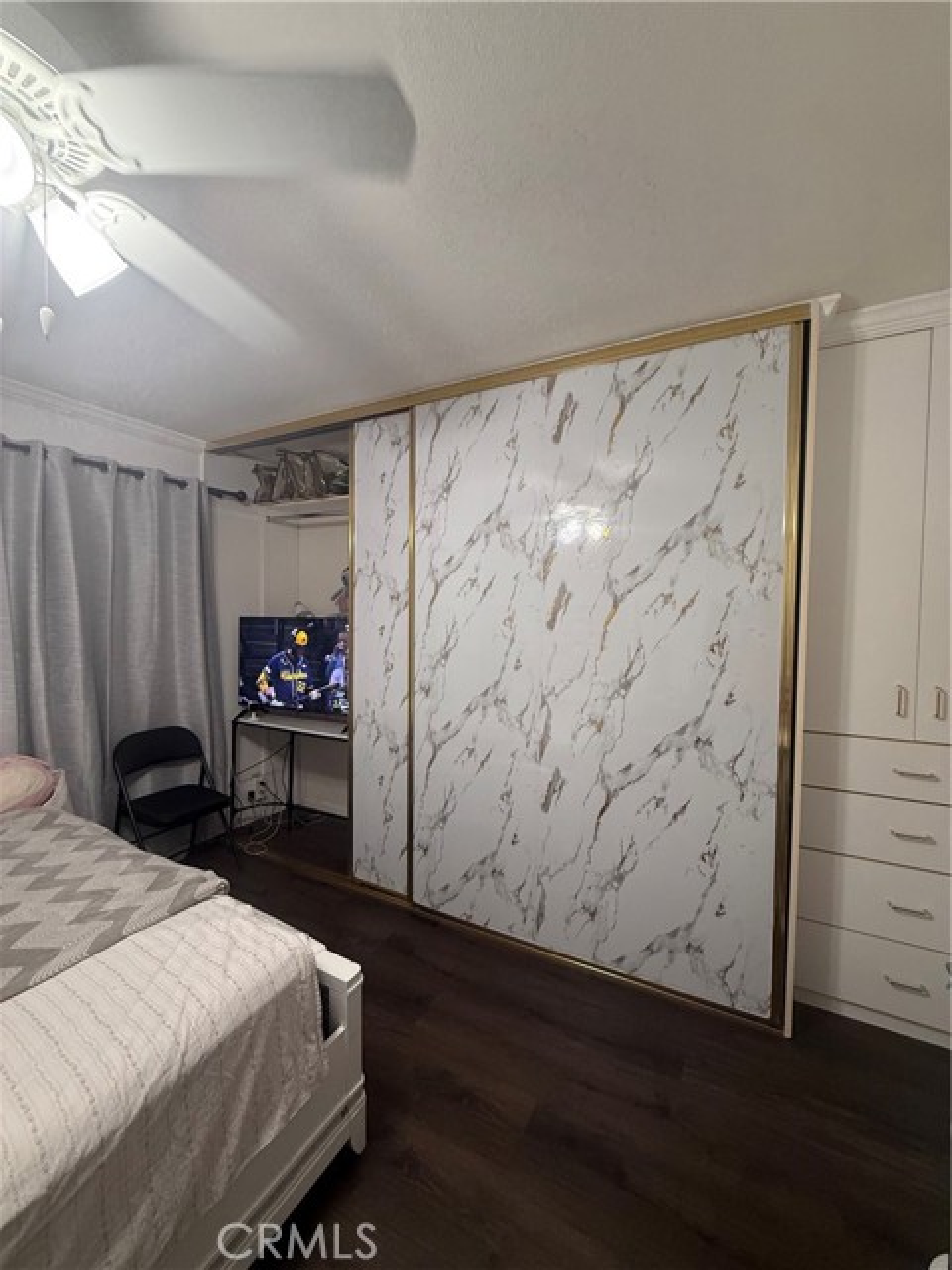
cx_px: 476
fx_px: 513
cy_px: 635
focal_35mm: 14
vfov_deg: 102.1
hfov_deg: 85.7
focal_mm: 2.22
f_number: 2.2
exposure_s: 1/60
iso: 200
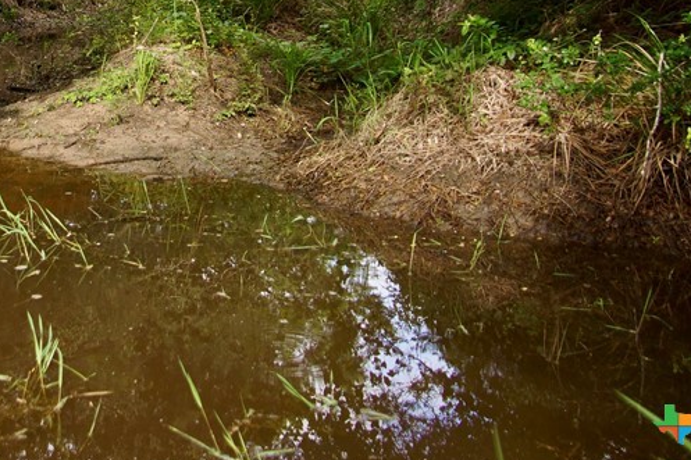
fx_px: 1132
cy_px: -31
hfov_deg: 32.6
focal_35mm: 59
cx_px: 101
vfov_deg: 21.9
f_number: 4
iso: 400
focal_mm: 18
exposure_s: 1/500
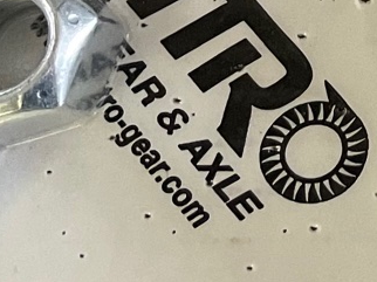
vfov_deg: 8.4
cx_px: 1037
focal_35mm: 163
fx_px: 1774
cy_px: -356
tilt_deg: -68.1
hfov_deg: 9.9
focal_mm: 4.2
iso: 160
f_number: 1.6
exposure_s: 1/50
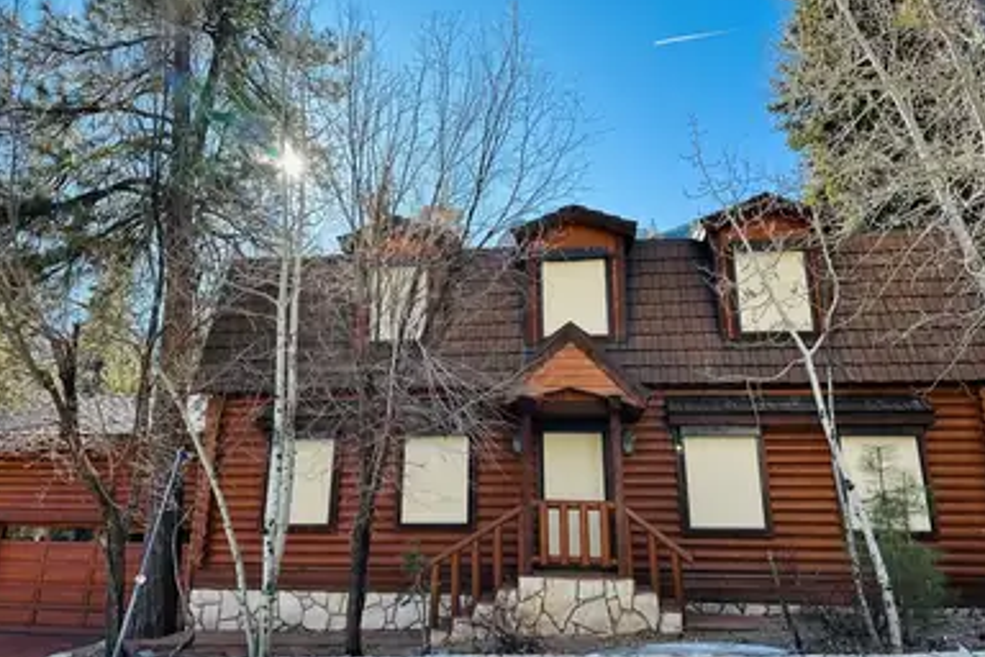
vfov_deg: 49.5
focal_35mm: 26
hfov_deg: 69.4
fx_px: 711
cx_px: 482
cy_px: 303
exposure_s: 1/1751
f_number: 1.78
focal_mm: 6.86
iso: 80
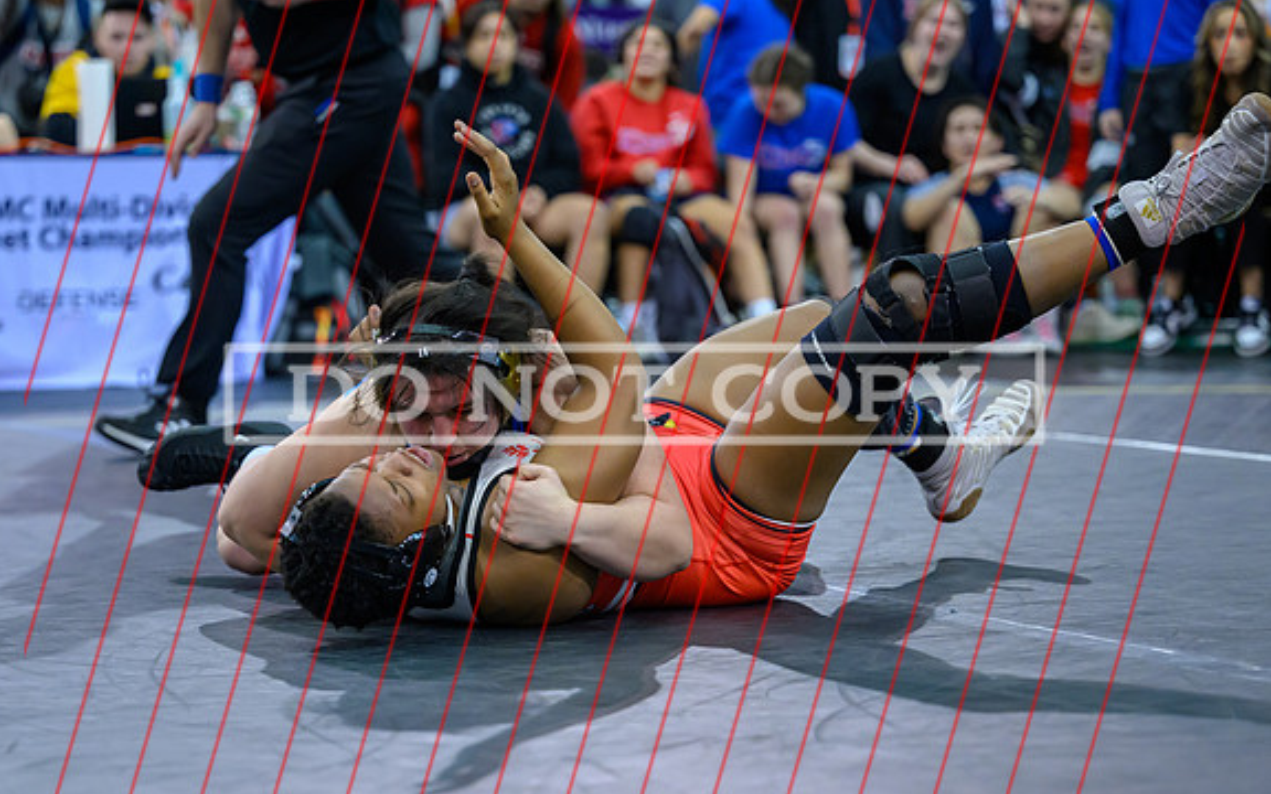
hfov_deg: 17.2
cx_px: 542
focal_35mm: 121
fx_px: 4191
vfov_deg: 10.8
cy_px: 547
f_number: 2.8
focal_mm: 89
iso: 2800
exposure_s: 1/800
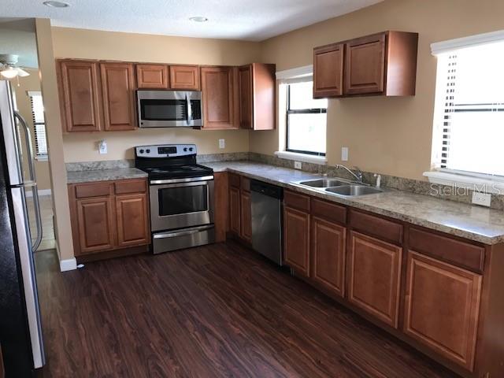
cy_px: 189
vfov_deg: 49.7
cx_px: 252
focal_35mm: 28
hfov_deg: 63.4
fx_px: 408
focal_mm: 3.99
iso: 40
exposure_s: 1/30
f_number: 1.8
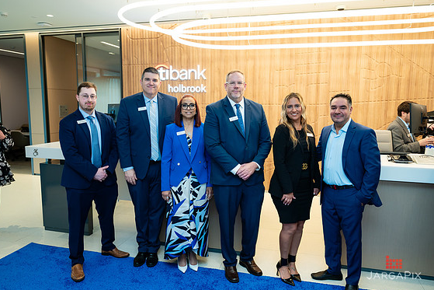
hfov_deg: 67.4
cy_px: 146
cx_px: 216
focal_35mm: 27
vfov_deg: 48.0
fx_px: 326
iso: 640
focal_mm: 25.5
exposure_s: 1/200
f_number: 3.5
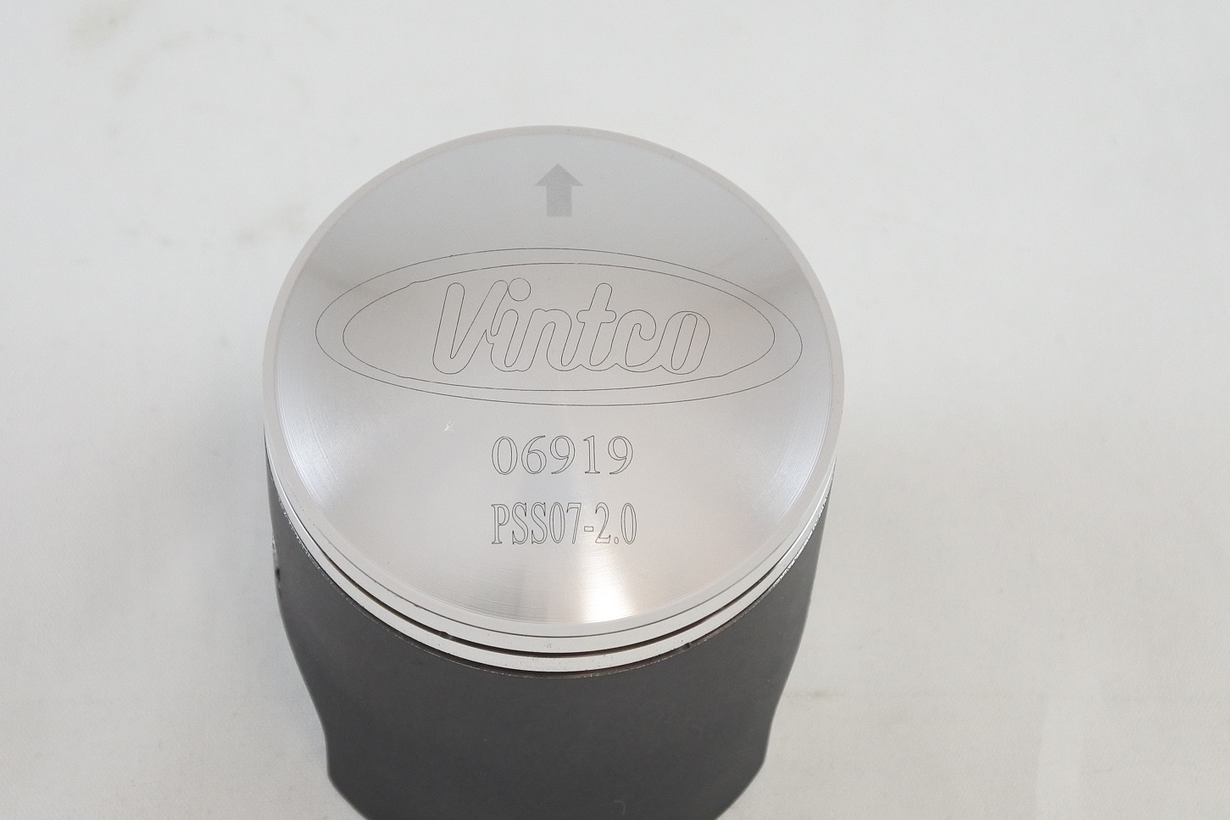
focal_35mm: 66
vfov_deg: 20.6
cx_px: 561
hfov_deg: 30.5
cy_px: 469
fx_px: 2255
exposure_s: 1/125
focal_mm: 21
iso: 450
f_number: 4.8
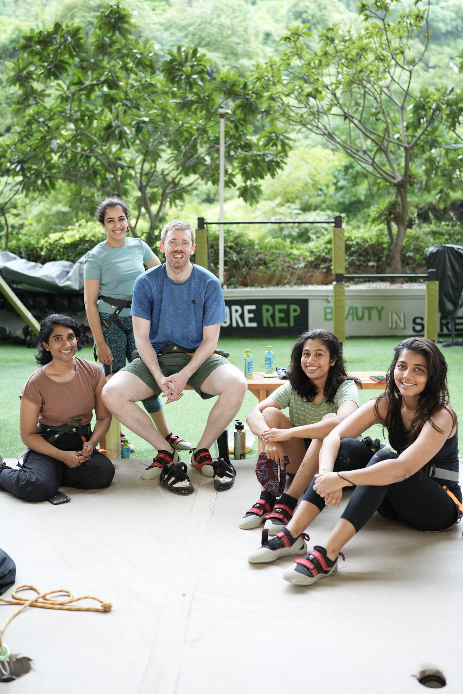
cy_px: 347
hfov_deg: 37.9
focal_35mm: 35
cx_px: 232
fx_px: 675
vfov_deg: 54.4
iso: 160
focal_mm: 35
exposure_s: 1/125
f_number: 2
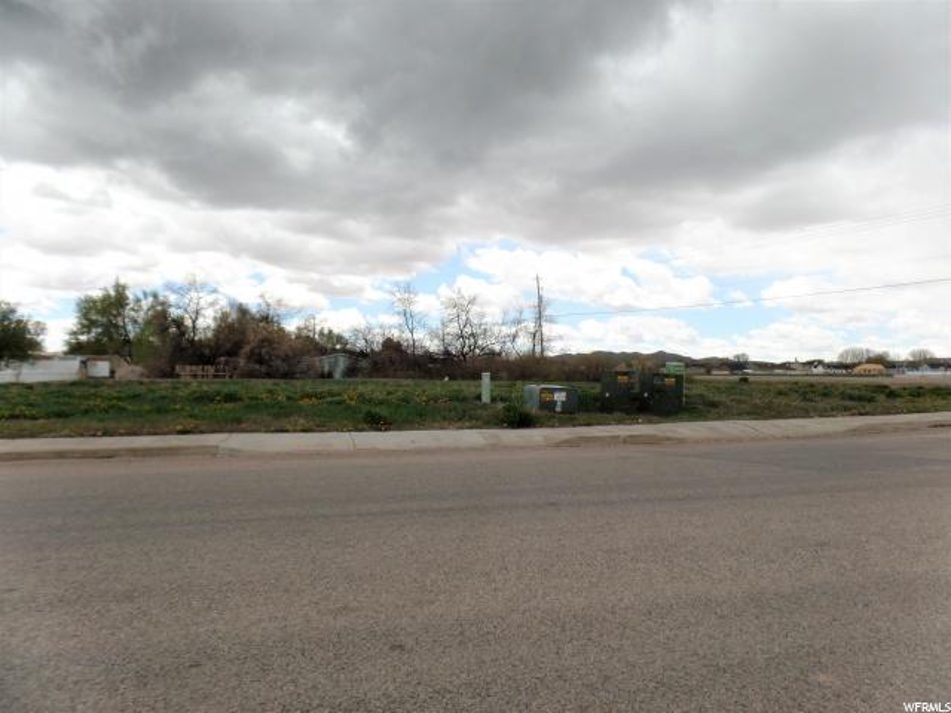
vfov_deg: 58.9
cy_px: 356
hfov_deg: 73.9
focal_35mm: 23
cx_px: 476
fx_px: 632
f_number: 3.5
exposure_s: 1/750
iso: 80
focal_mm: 4.1
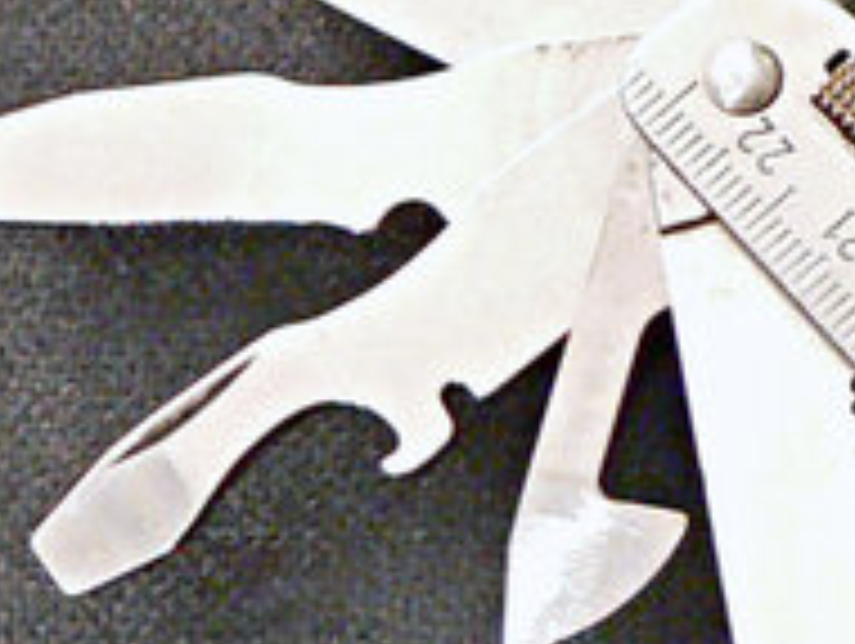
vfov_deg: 7.7
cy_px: 288
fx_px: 4798
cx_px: 2012
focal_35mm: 194
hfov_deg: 9.2
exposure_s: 1/4
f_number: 2.8
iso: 400
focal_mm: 6
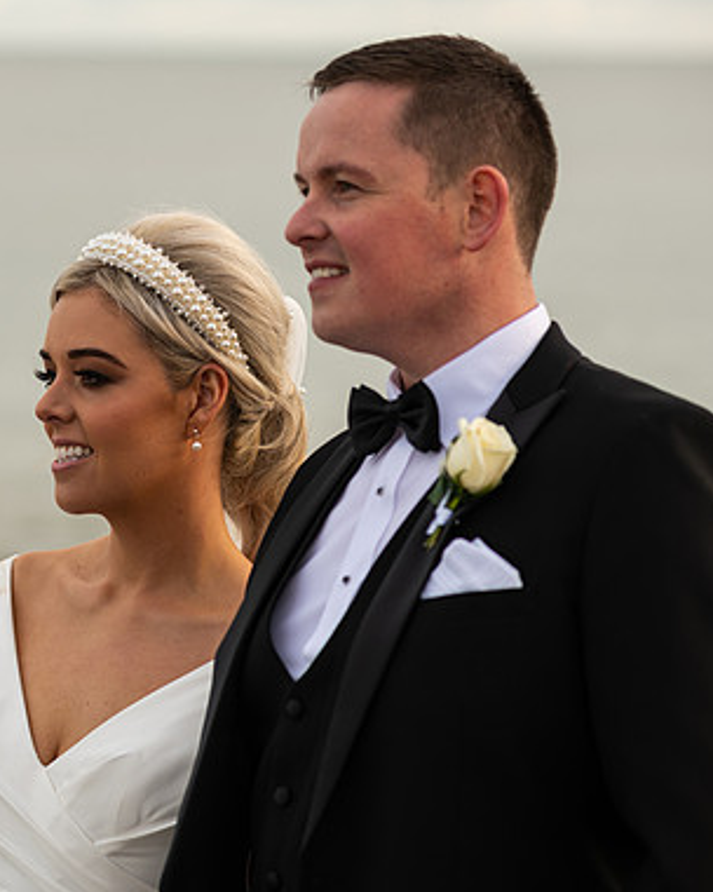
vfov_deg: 11.2
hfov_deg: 9.0
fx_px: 4537
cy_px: 450
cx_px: 188
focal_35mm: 172
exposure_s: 1/200
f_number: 3.5
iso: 80
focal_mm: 120
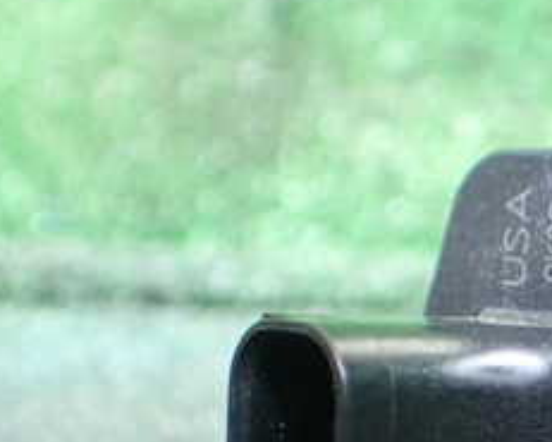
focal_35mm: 76
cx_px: 585
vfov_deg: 19.6
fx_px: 1242
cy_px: 444
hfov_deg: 23.7
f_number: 2.3
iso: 800
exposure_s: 1/100
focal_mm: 5.4
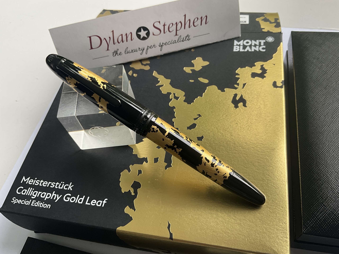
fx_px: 284
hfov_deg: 61.7
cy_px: 127
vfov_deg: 48.2
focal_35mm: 29
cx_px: 170
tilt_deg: -56.0
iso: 50
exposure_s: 1/122
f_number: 1.8
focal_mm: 3
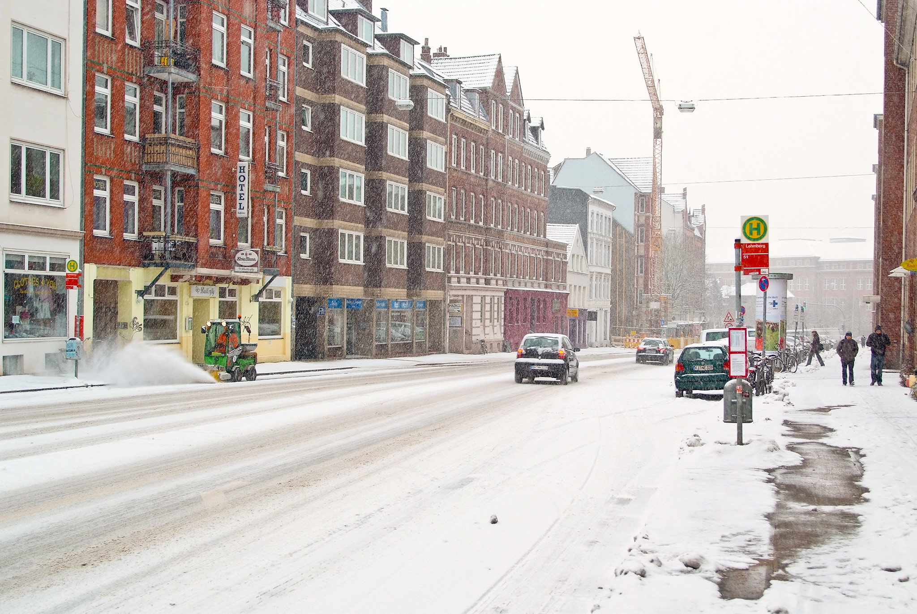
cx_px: 458
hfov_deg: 43.6
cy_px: 307
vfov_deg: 29.9
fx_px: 1148
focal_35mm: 45
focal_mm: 30
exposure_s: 1/60
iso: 100
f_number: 4
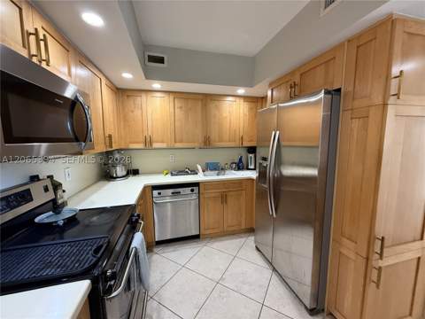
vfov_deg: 85.7
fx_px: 172
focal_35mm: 14
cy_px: 160
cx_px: 212
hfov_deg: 102.1
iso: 400
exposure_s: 1/60
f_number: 2.2
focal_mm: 2.22
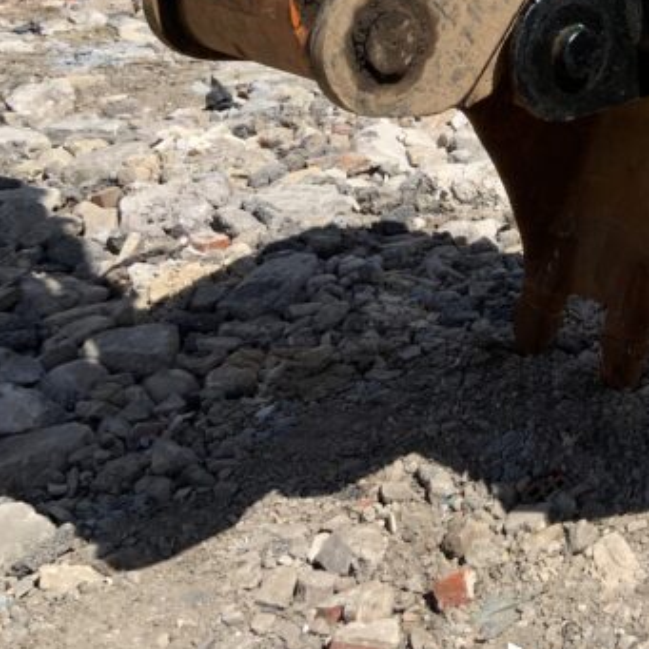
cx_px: 807
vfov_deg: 22.1
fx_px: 1633
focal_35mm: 77
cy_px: 95
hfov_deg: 20.8
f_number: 1.8
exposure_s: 1/2538
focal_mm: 3
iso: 20
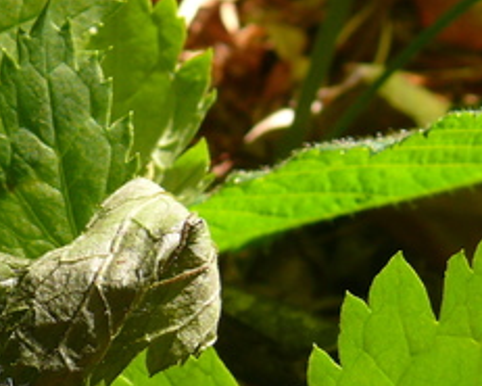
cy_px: 161
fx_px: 1798
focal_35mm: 126
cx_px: -143
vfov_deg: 12.2
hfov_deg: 14.6
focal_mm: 7.5
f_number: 3.6
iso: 100
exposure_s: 1/60
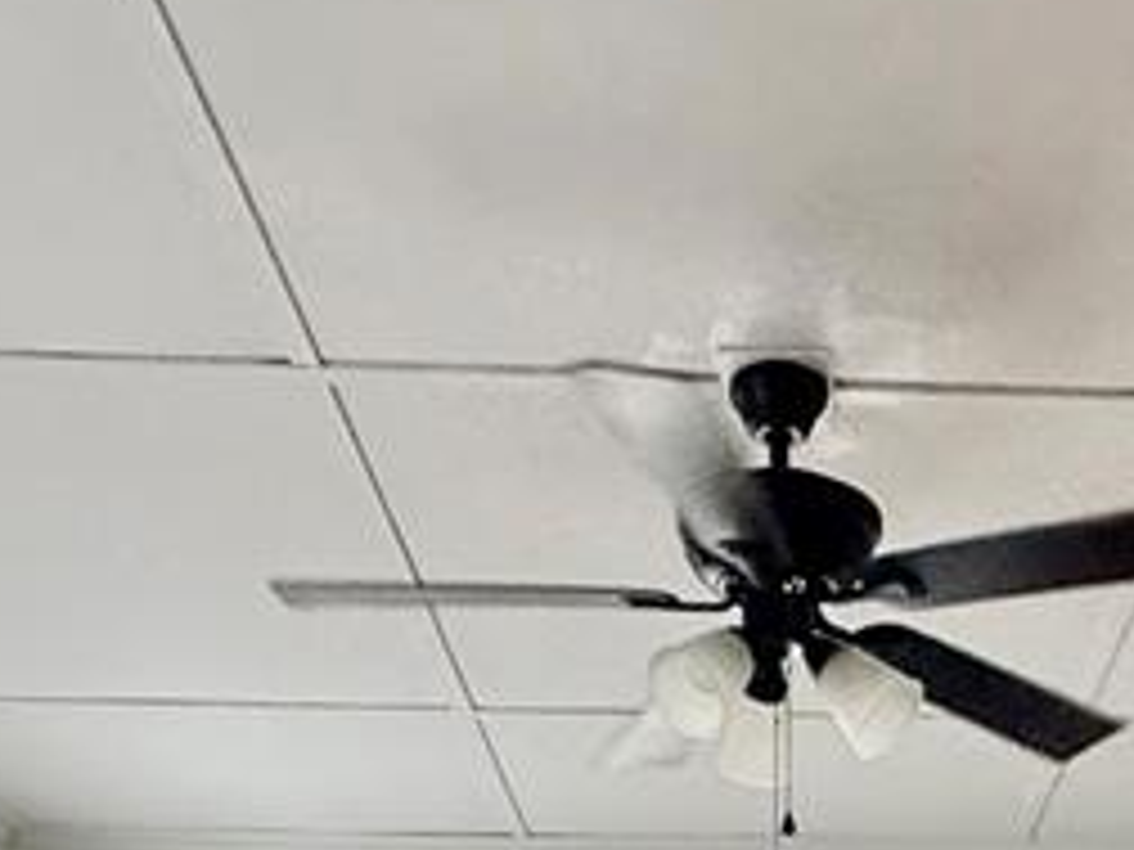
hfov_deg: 33.1
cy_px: 1516
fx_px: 1867
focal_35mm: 57
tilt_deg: -3.1
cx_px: 864
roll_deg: +0.2
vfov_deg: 19.5
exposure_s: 1/99
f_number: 2.2
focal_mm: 2.22
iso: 80
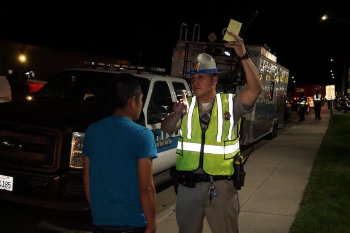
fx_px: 437
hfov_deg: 43.6
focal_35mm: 45
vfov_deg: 29.8
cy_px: 116
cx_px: 175
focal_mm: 30
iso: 800
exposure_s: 1/25
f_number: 4.5
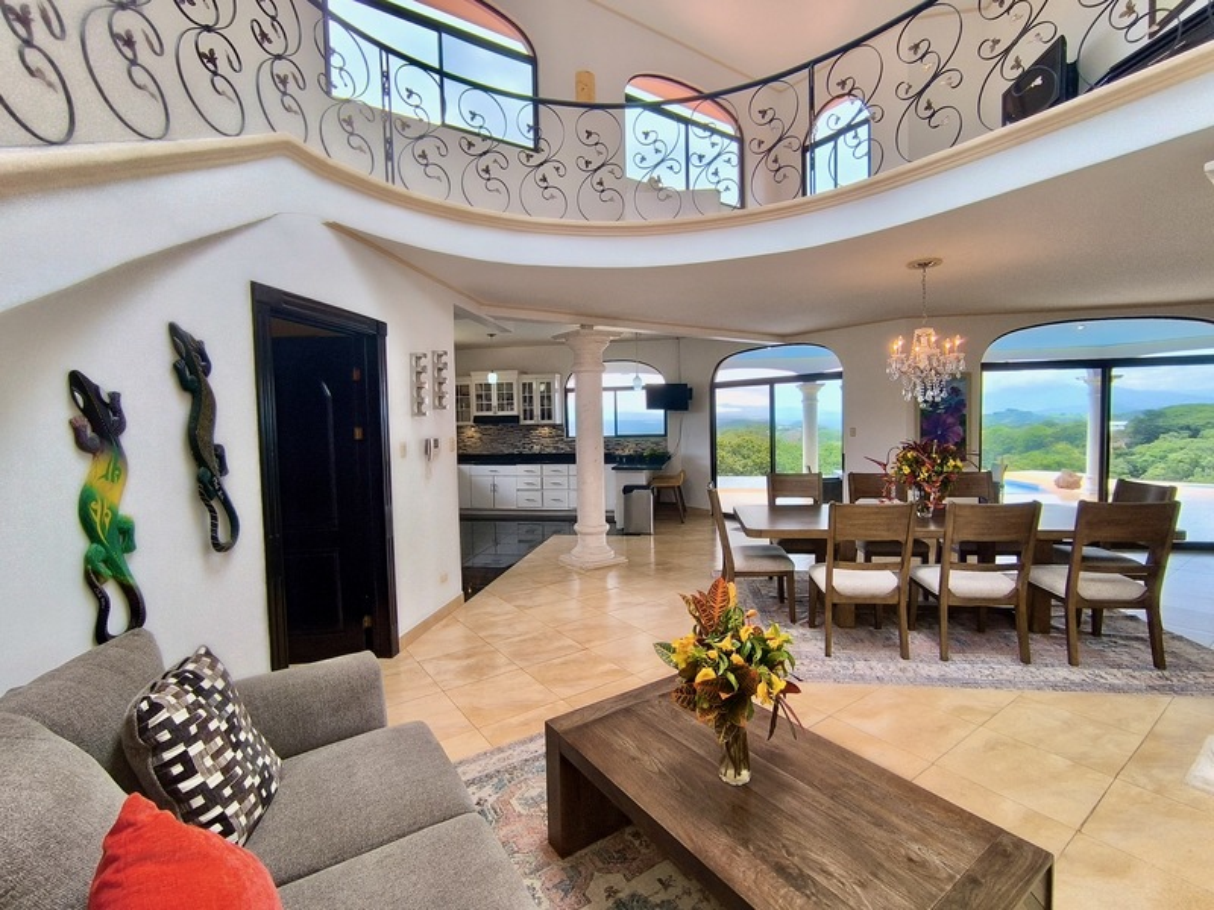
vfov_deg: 78.1
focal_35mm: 16
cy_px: 455
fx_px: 561
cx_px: 607
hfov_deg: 94.5
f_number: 2.2
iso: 50
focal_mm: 1.65
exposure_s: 1/180
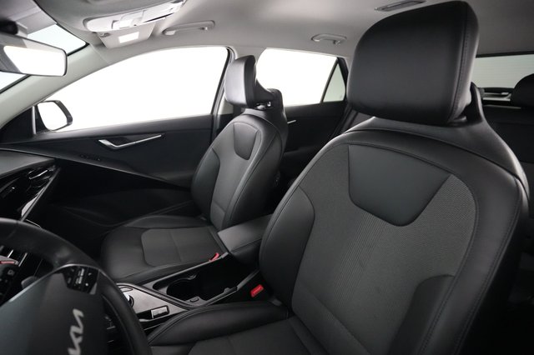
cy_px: 178
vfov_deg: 70.4
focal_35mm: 17
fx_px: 252
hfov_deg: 93.3
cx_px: 267
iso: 12800
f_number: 2.8
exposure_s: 1/100
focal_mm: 17
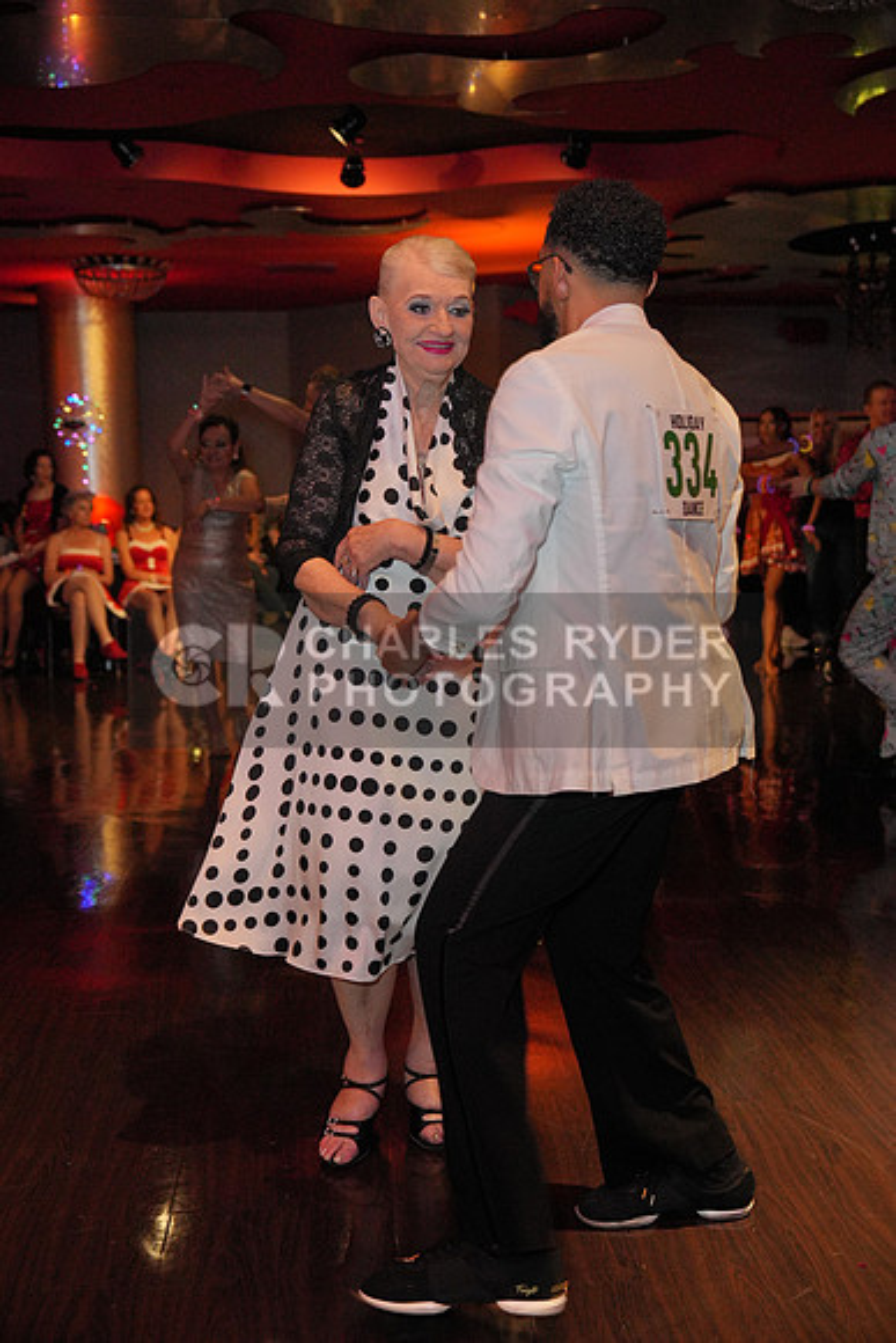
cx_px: 448
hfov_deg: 32.6
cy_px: 672
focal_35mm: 41
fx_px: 1530
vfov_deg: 47.4
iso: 4000
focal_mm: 41
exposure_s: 1/200
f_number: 4
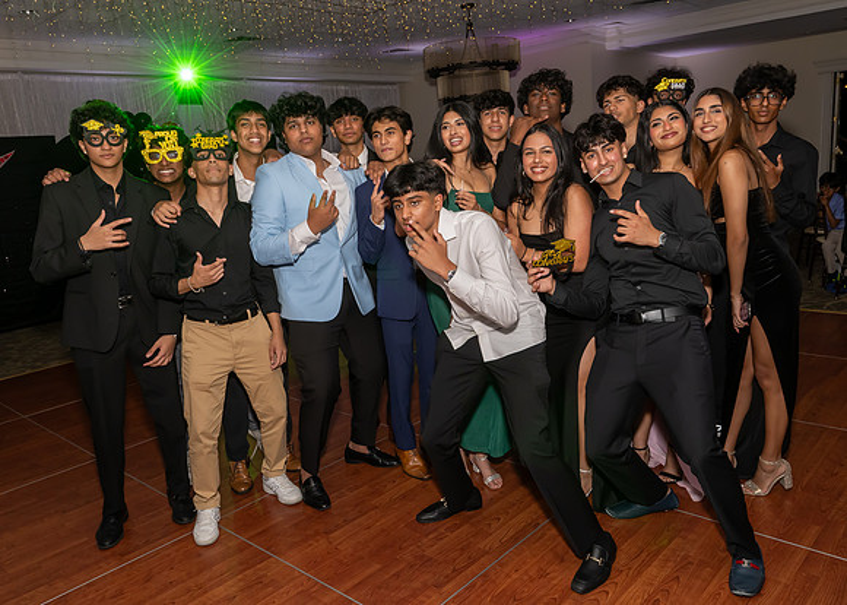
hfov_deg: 67.1
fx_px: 639
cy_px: 298
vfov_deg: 50.6
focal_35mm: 27
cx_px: 433
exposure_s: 1/250
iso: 640
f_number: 9
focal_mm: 17
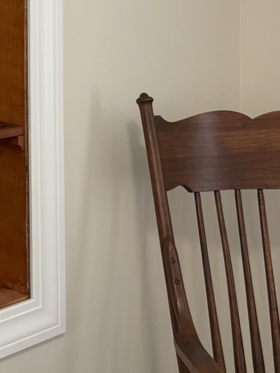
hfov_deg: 16.9
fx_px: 874
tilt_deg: -0.9
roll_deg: +0.0
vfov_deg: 23.0
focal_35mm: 81
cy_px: -12
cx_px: -109
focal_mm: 5.96
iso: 32
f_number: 1.6
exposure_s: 1/30
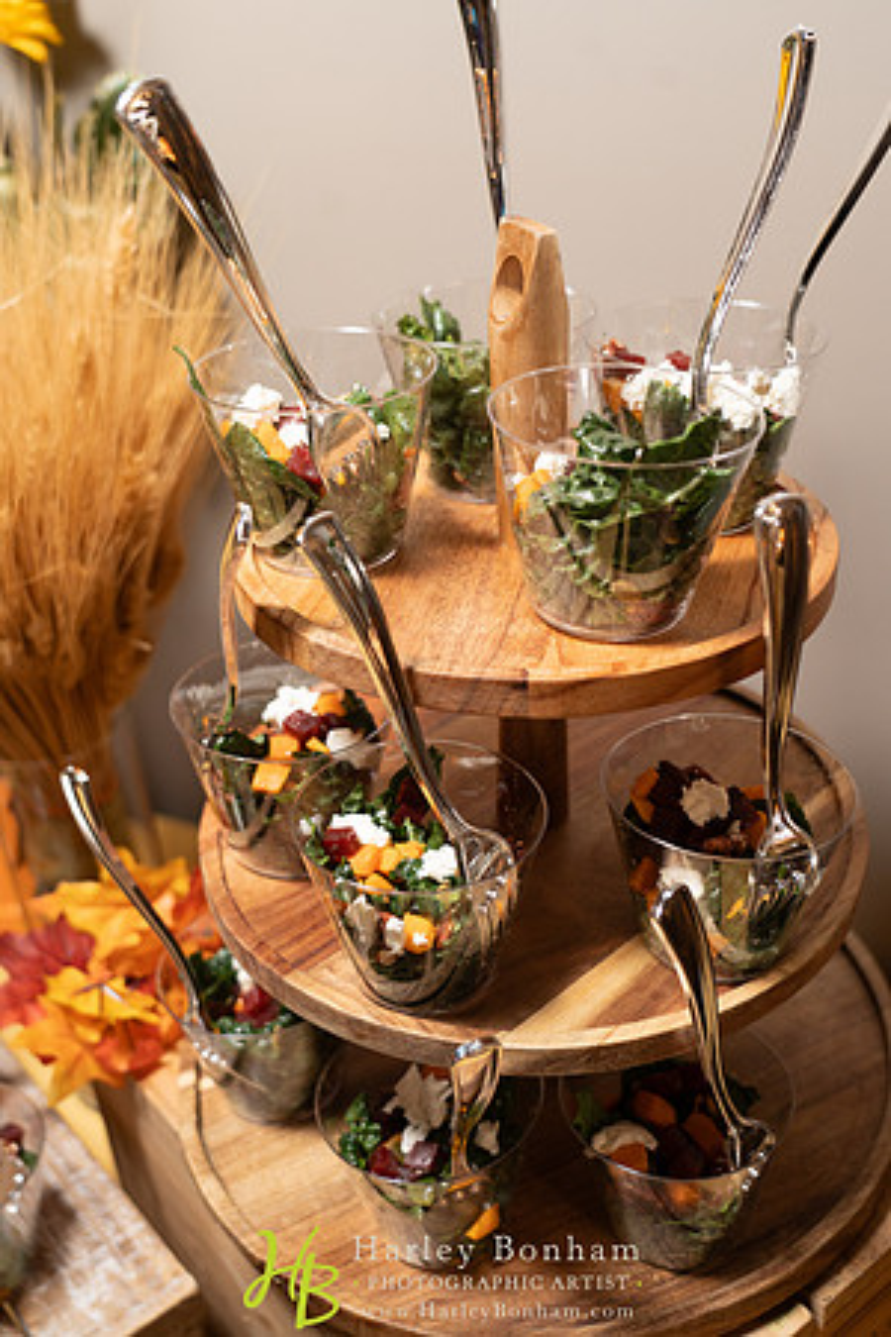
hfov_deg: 35.9
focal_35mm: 37
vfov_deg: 51.9
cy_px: 668
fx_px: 1374
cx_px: 446
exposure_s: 1/125
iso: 1250
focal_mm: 37
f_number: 4
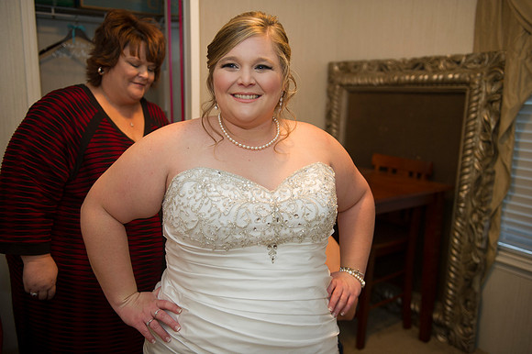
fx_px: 473
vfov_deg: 41.1
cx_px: 266
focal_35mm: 32
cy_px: 177
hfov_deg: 58.7
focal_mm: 32
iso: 640
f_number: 2.8
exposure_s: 1/60
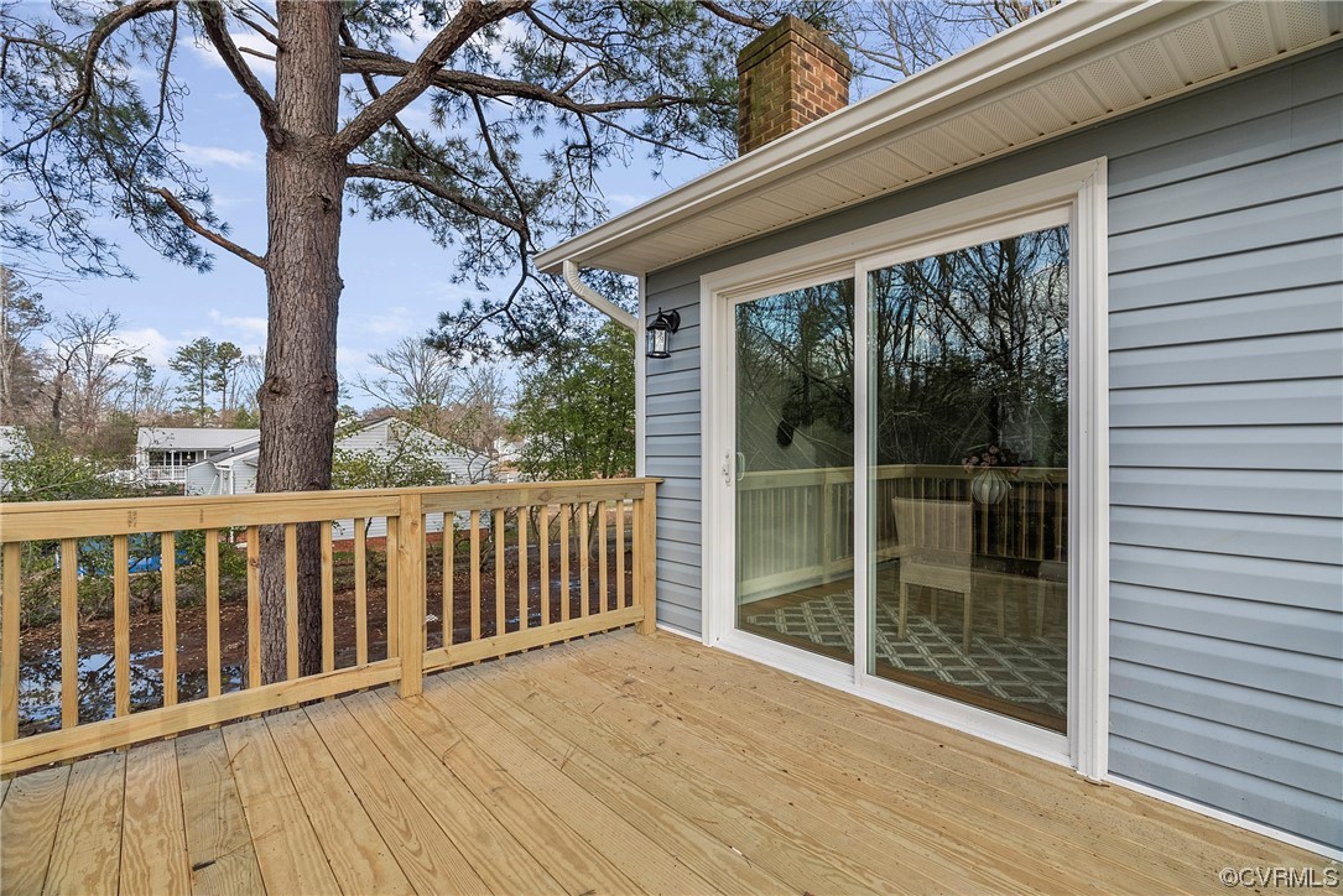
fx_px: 597
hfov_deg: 96.7
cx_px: 672
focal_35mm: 16
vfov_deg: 73.8
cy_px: 448
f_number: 8
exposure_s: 1/125
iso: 800
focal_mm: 16
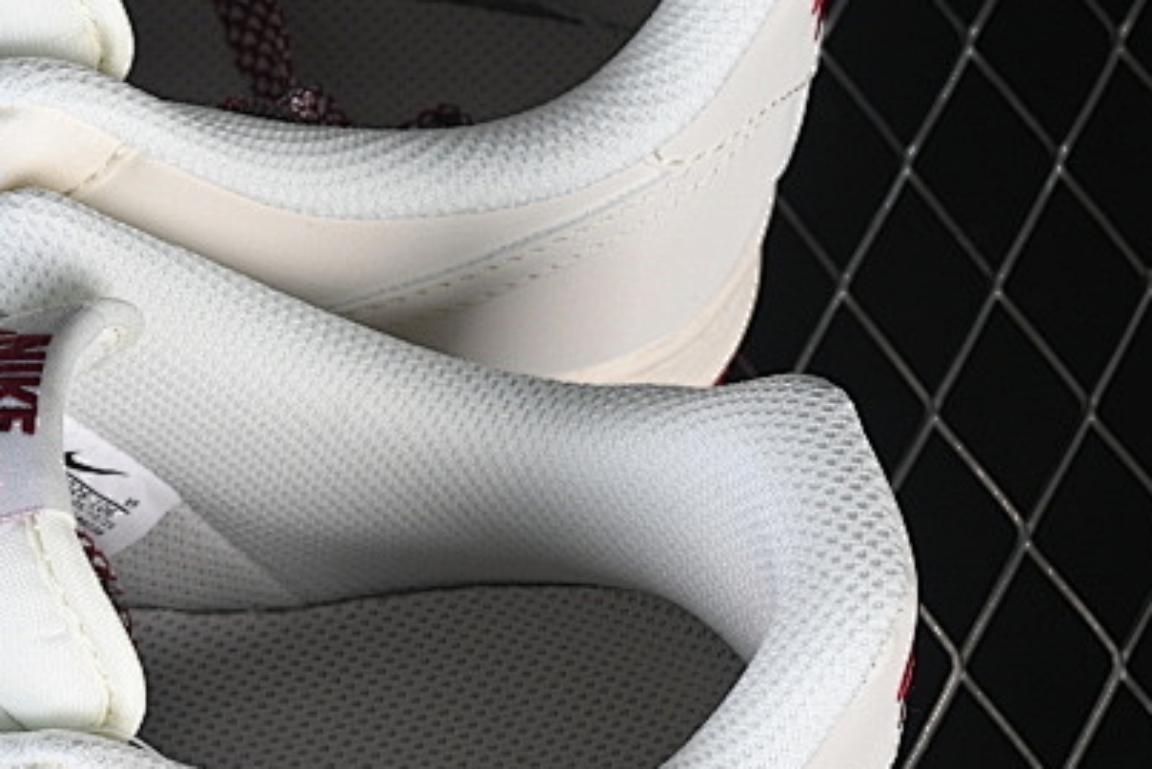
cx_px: -214
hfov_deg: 10.1
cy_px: 512
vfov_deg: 6.8
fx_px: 6434
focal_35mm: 201
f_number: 7.1
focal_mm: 50
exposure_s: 1/80
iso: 160
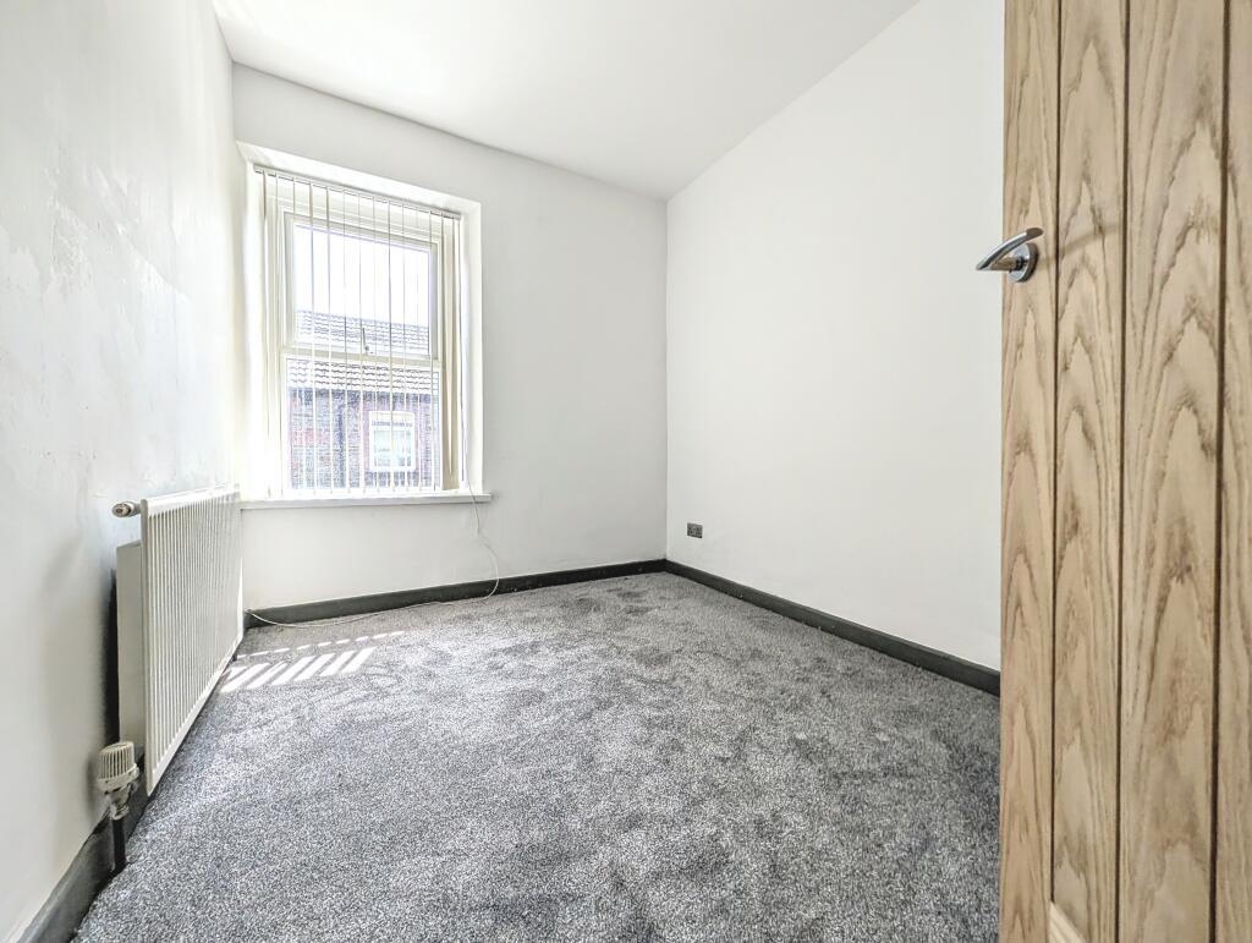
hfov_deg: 110.5
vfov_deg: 94.6
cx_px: 626
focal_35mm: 12
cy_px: 472
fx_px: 435
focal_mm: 2.02
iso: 41
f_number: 1.7
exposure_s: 1/1027
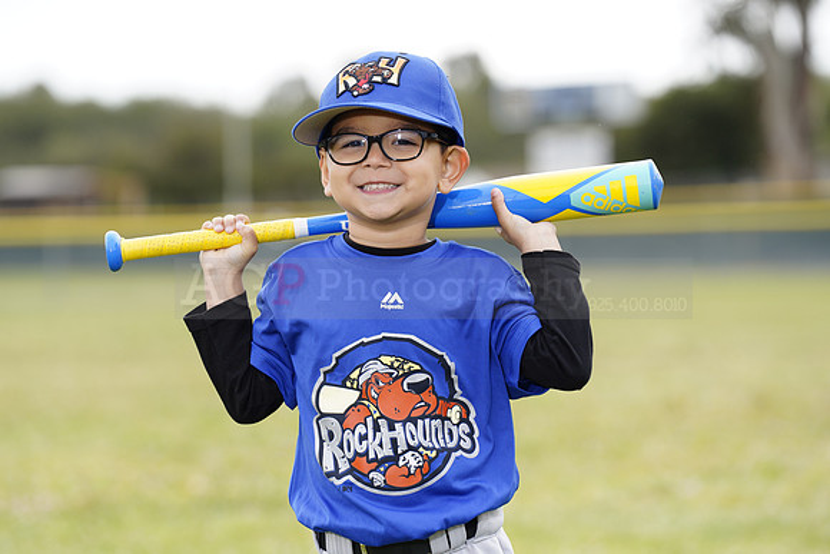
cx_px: 415
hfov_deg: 12.5
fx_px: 3782
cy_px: 277
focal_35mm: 164
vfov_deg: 8.4
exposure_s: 1/250
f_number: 4.5
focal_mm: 164
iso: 100
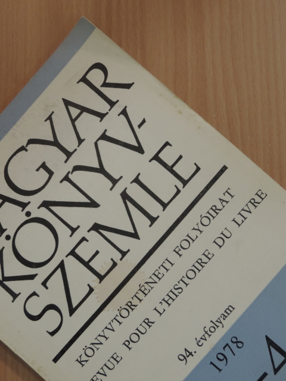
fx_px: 551
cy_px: 190
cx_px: 143
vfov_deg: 38.2
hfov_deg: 29.1
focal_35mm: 50
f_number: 3.6
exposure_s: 1/50
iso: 280
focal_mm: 8.9
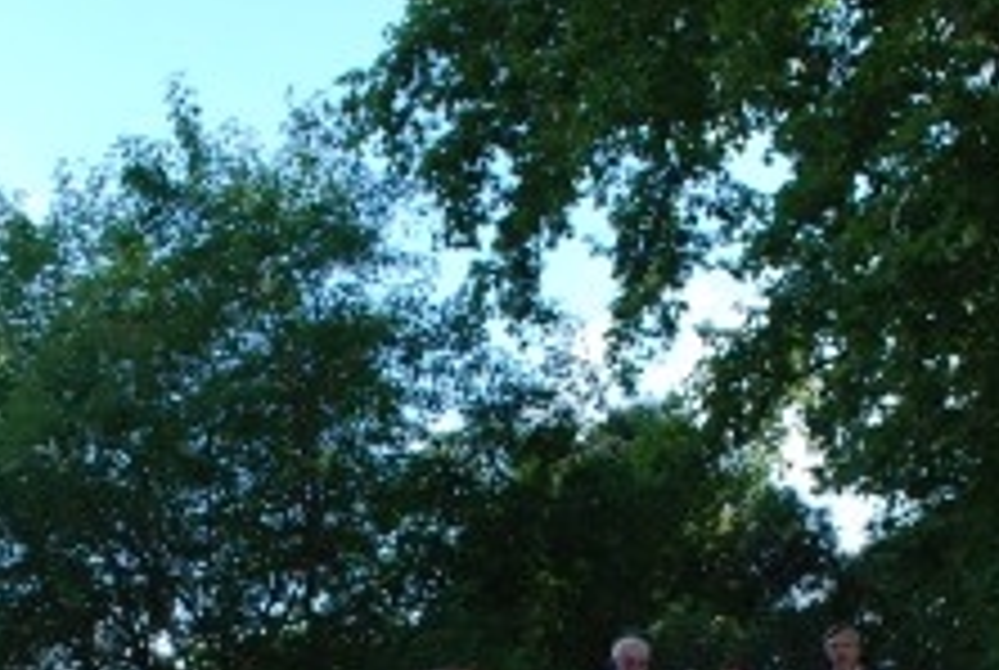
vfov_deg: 16.6
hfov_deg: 25.8
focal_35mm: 78
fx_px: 2169
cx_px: 333
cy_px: 857
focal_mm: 18
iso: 100
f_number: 5.6
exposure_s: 1/125
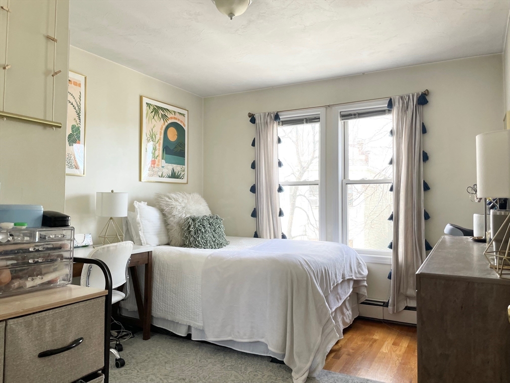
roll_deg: +0.1
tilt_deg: +2.1
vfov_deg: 53.1
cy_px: 192
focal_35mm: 26
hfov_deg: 67.3
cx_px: 255
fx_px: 383
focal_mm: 4.2
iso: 80
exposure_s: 1/121
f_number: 1.6
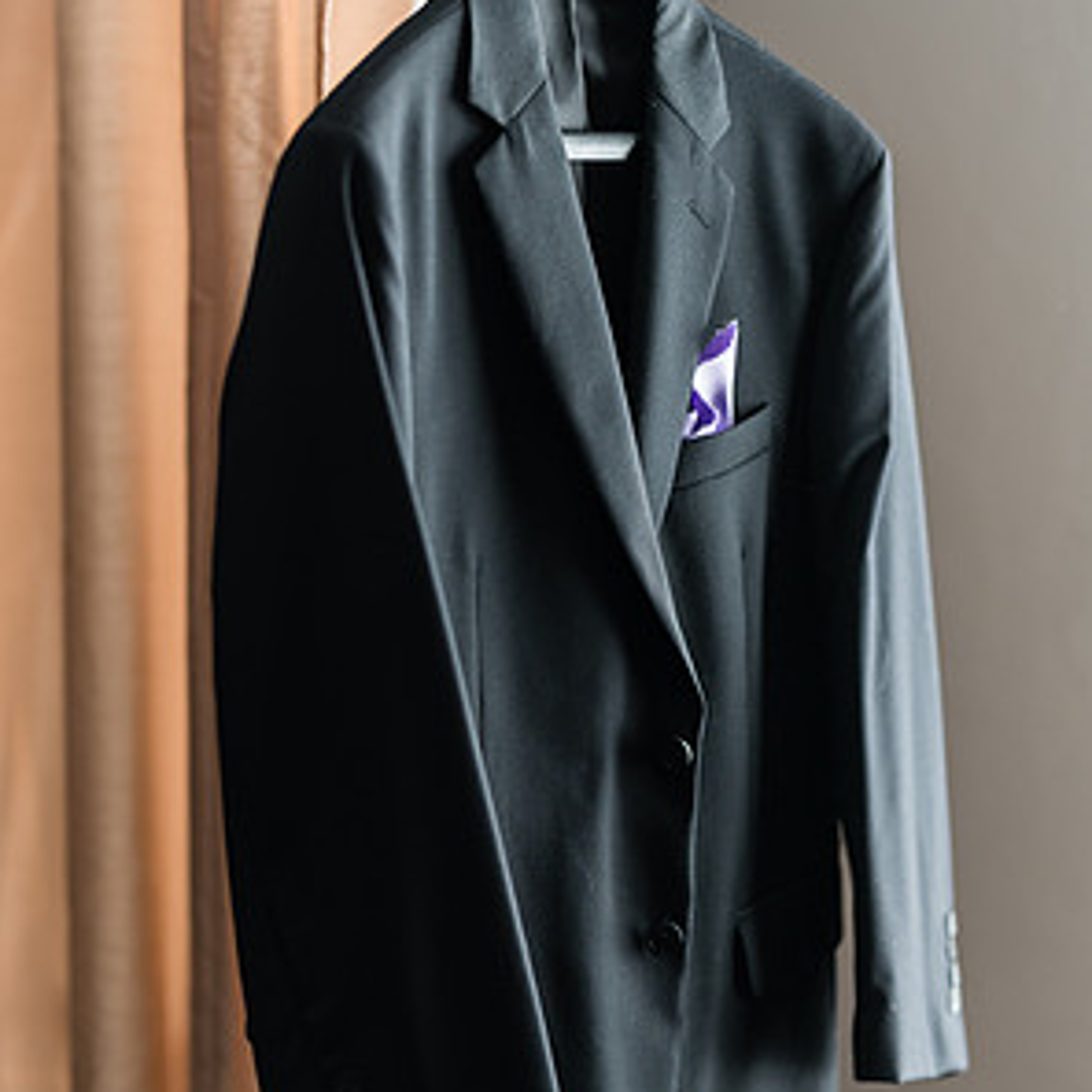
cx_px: 542
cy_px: 616
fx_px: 3926
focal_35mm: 110
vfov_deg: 15.8
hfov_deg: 15.8
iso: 320
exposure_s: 1/500
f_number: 1.4
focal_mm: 85
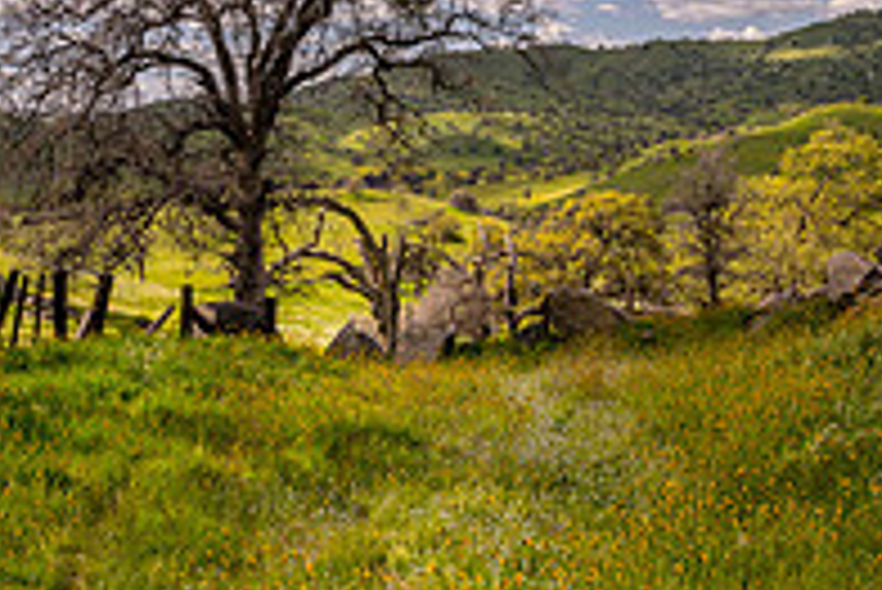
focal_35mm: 71
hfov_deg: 28.4
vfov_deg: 19.1
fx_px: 1741
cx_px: 526
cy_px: 173
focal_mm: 24
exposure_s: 1/50
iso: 100
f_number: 13
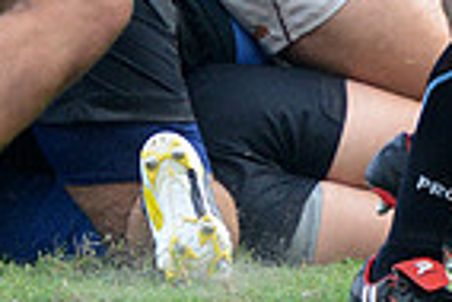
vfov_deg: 1.3
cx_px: 401
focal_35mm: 1099
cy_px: -211
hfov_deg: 1.9
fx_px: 13812
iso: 1600
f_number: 4
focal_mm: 270
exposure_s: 1/500
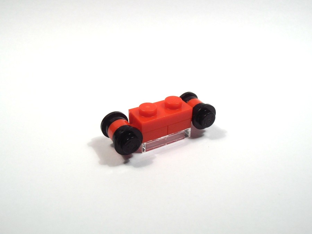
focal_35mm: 37
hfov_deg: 50.1
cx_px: 156
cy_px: 117
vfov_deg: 38.7
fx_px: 333
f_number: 3.9
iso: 80
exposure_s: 1/80
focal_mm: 6.61
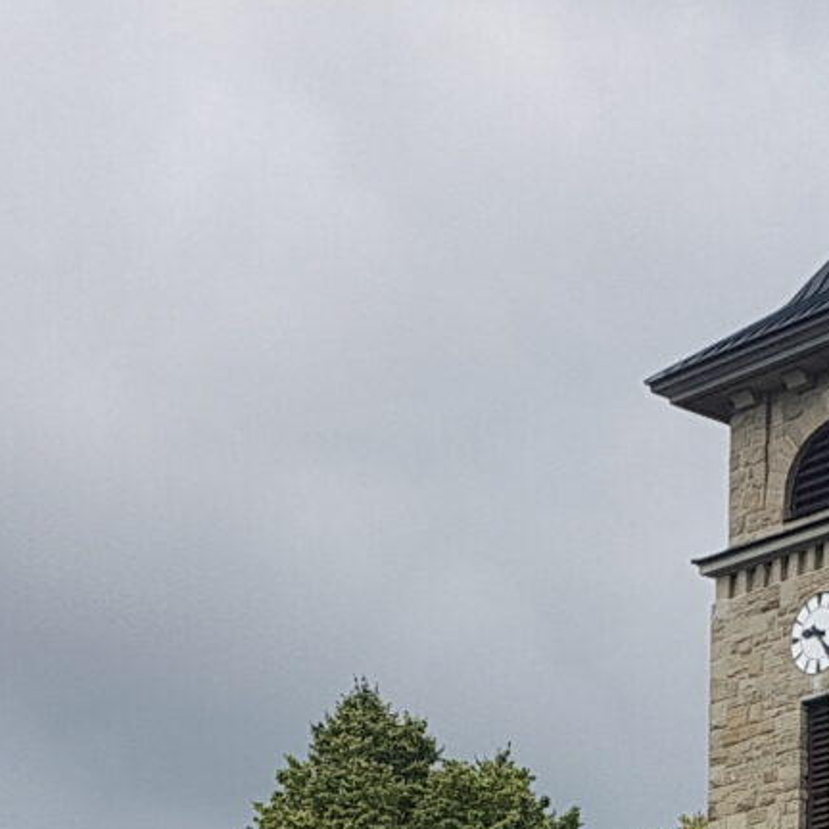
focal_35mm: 109
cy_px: 1180
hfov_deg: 15.7
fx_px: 2953
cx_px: 812
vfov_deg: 15.0
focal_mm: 4.2
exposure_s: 1/1792
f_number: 1.7
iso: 40
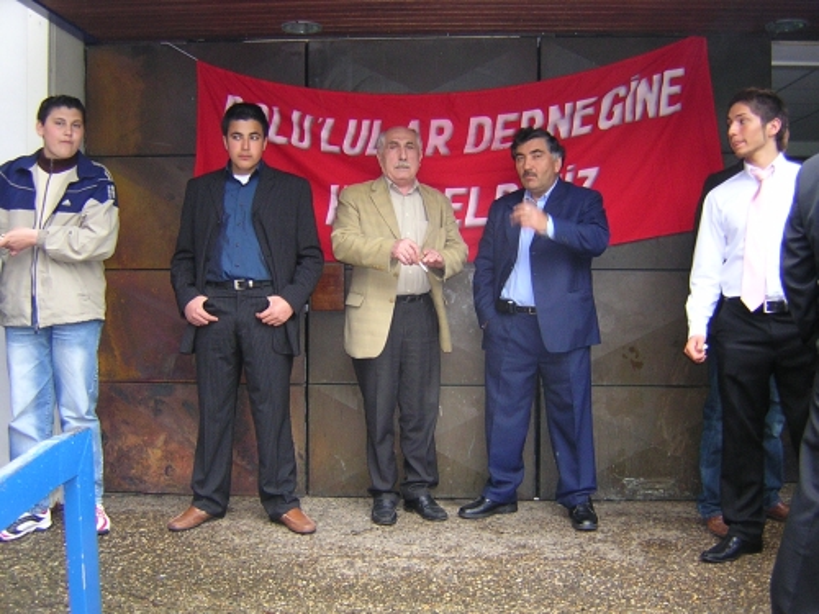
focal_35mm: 36
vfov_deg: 39.7
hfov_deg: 51.4
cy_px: 307
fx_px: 852
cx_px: 410
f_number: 2.6
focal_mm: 4.7
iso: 318
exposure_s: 1/60.1
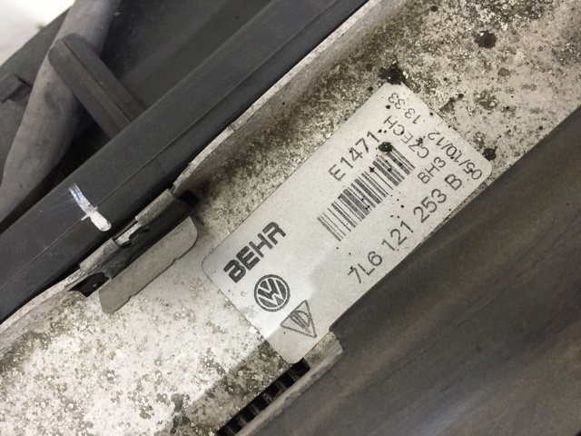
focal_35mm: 29
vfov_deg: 48.2
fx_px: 487
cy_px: 218
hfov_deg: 61.7
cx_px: 290
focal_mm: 4.15
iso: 160
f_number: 2.2
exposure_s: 1/33
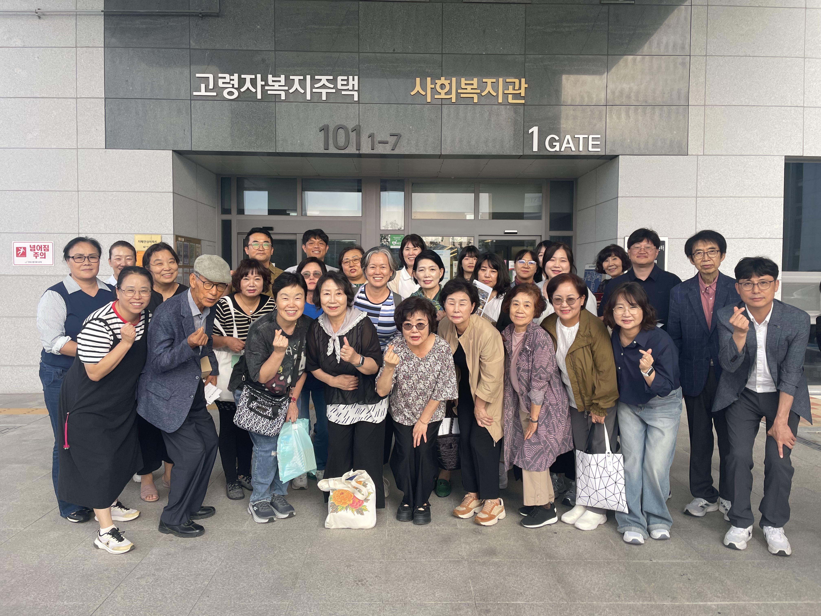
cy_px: 308
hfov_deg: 67.3
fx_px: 617
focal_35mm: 26
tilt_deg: -2.0
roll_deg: -0.3
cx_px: 410
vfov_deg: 53.1
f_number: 1.6
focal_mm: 4.2
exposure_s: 1/370
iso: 32
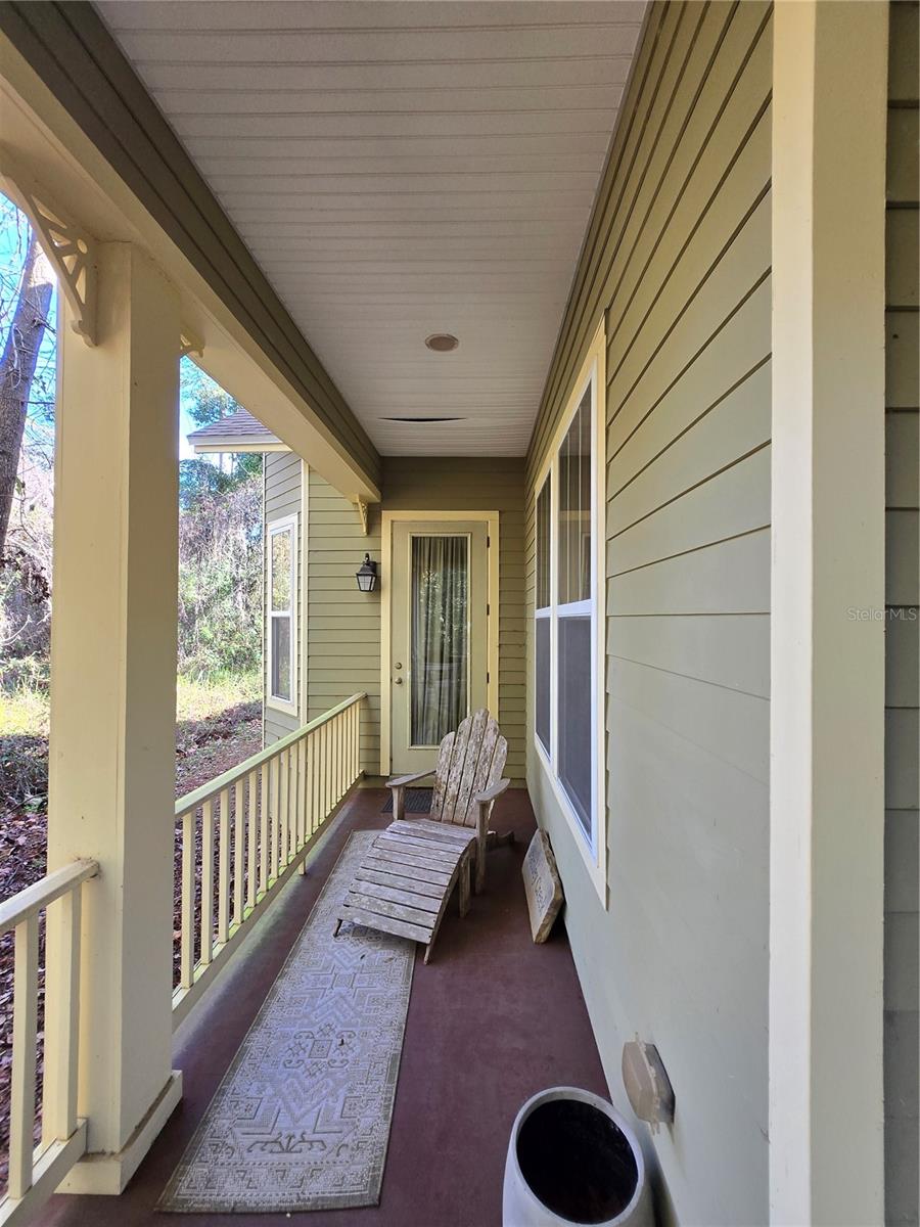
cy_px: 614
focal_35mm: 13
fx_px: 461
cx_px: 460
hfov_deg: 89.9
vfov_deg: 106.2
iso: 40
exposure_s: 1/60
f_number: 2.2
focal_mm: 1.7
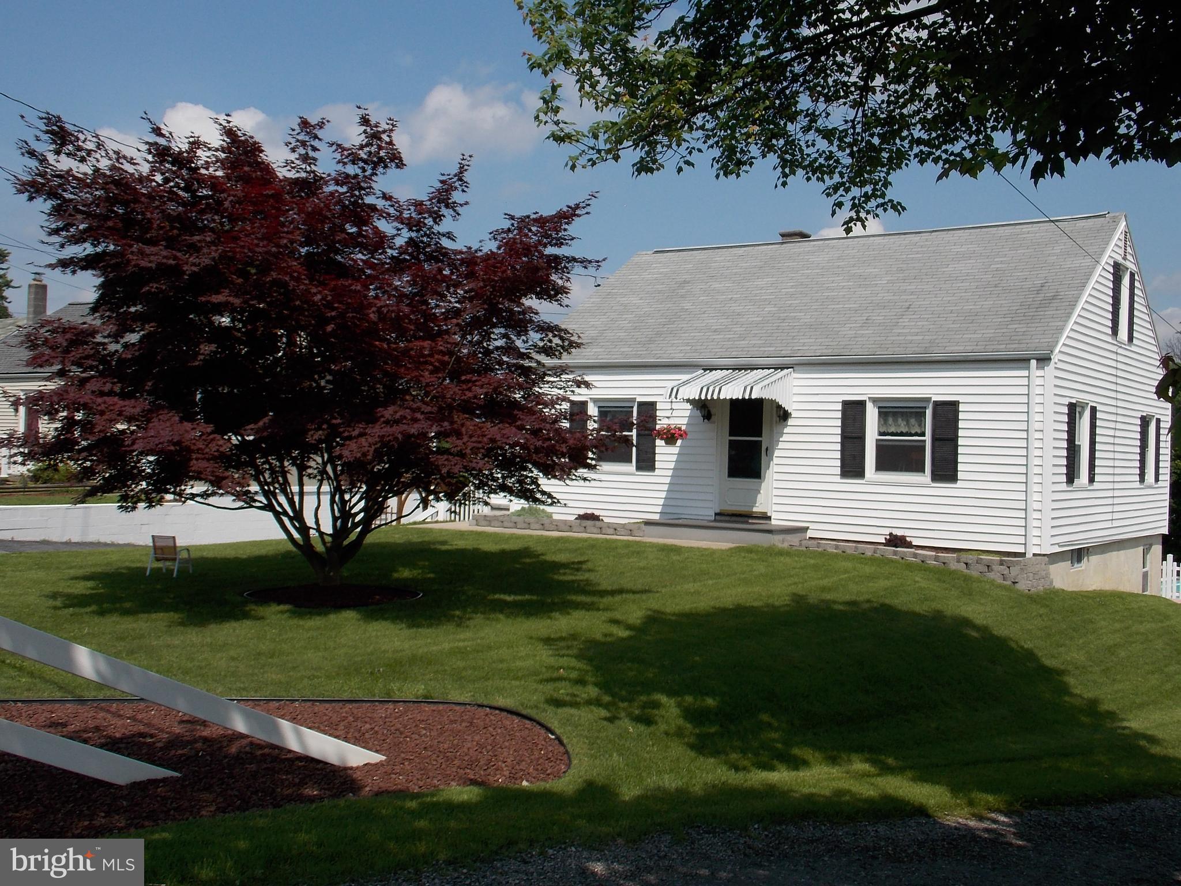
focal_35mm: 34
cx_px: 590
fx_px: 1160
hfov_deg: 54.0
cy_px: 443
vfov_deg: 41.8
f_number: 3.4
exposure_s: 1/1250
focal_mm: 6.1
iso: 80
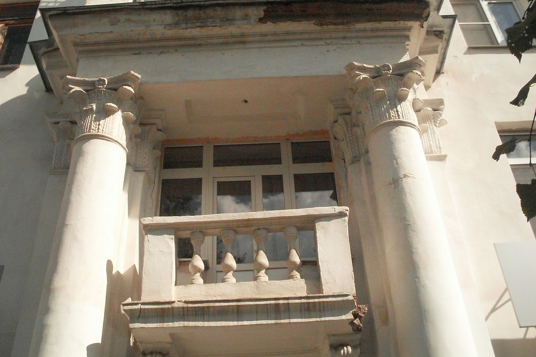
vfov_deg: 33.4
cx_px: 265
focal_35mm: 40
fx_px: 596
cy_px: 165
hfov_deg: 48.5
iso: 400
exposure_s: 1/1000
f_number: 8.4
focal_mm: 6.3
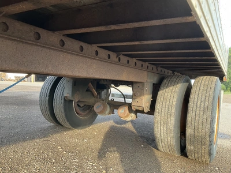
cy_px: 86
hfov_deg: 61.7
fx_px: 194
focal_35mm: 29
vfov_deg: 48.2
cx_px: 116
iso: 32
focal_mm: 3
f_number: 1.8
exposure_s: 1/122
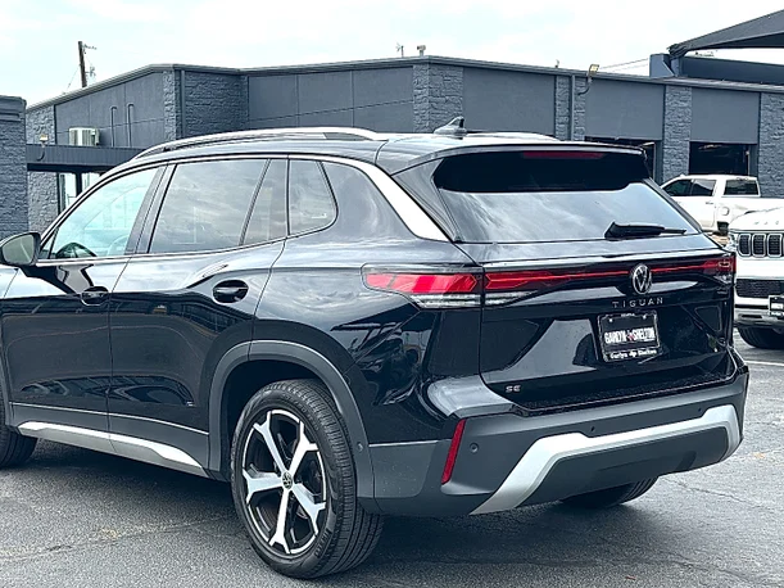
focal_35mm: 55
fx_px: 1245
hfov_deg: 34.9
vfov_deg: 26.5
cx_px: 346
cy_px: 336
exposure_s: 1/1497
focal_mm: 6.86
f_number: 1.78
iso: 64
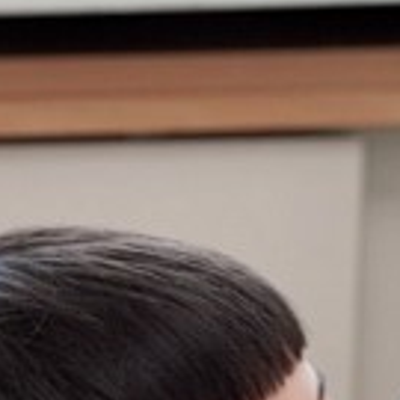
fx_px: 12681
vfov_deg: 1.8
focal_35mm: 970
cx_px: 39
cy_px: 513
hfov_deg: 1.8
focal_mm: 171
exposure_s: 1/200
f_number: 4
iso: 1250
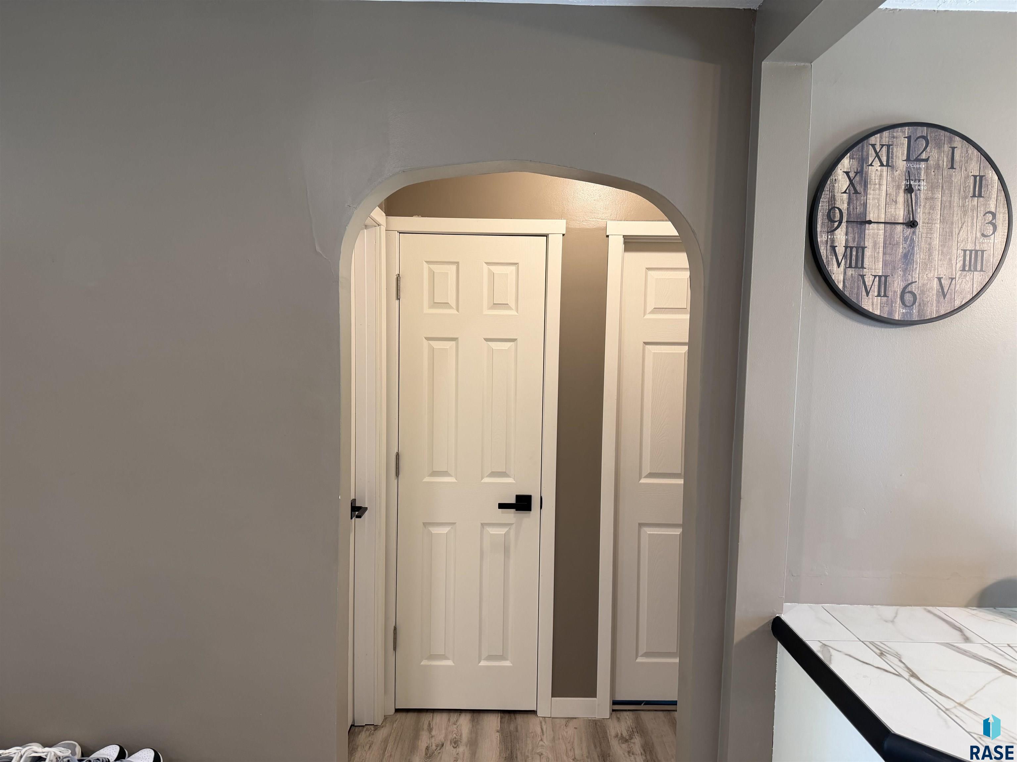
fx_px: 705
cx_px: 508
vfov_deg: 56.8
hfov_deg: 71.6
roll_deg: -0.5
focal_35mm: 24
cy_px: 381
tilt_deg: -4.7
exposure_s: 1/60
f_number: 1.78
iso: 160
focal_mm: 6.76
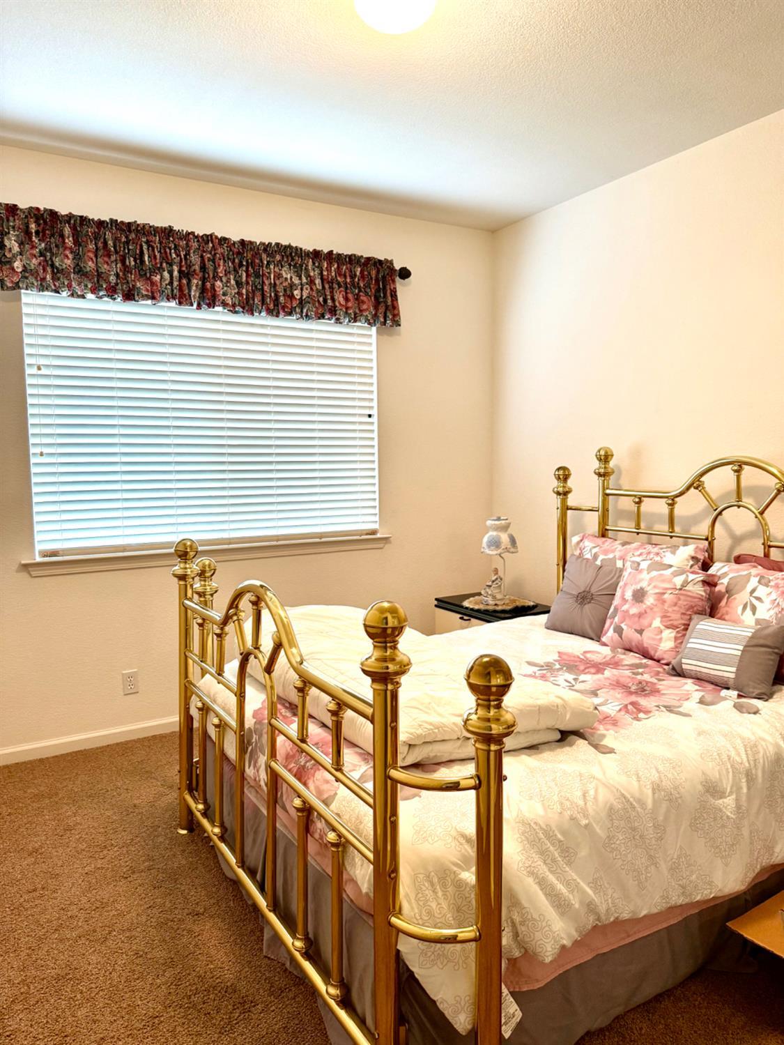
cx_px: 392
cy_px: 522
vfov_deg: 71.6
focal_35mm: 24
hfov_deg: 56.8
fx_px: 724
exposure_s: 1/60
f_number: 1.78
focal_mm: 6.76
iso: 160
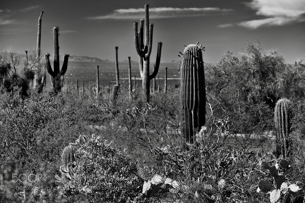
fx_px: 847
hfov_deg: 20.4
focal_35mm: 100
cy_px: 102
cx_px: 152
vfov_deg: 13.7
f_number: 5.6
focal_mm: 100
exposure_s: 1/250
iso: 100
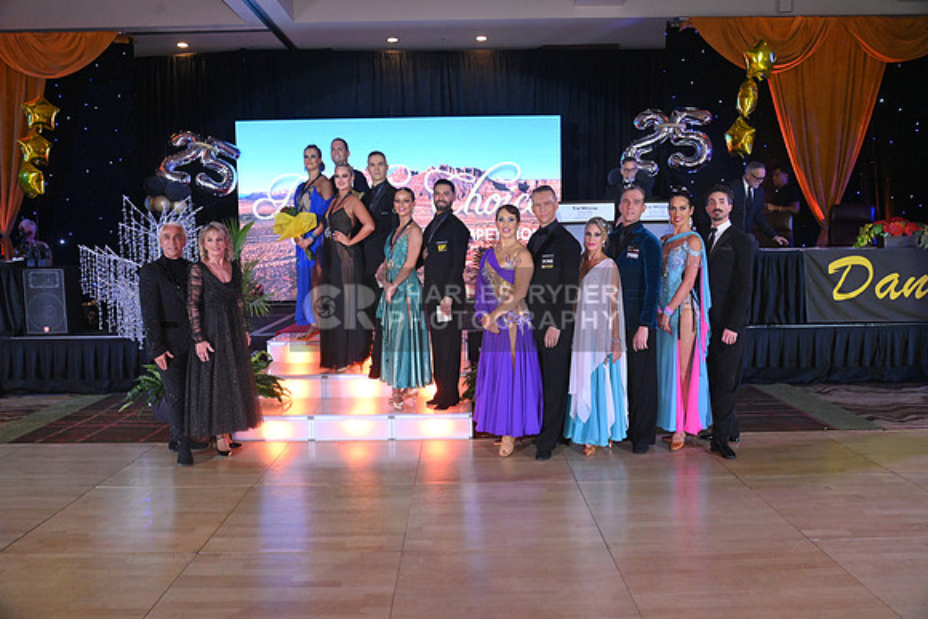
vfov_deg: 43.6
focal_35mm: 30
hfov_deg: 61.9
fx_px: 773
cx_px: 464
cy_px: 310
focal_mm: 30
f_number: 6.3
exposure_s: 1/320
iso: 3200
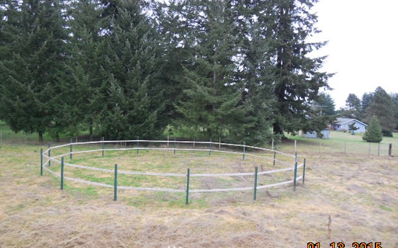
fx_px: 347
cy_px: 127
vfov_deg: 39.4
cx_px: 198
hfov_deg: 59.7
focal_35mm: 32
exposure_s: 1/80
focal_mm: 5.3
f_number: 3.2
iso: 125
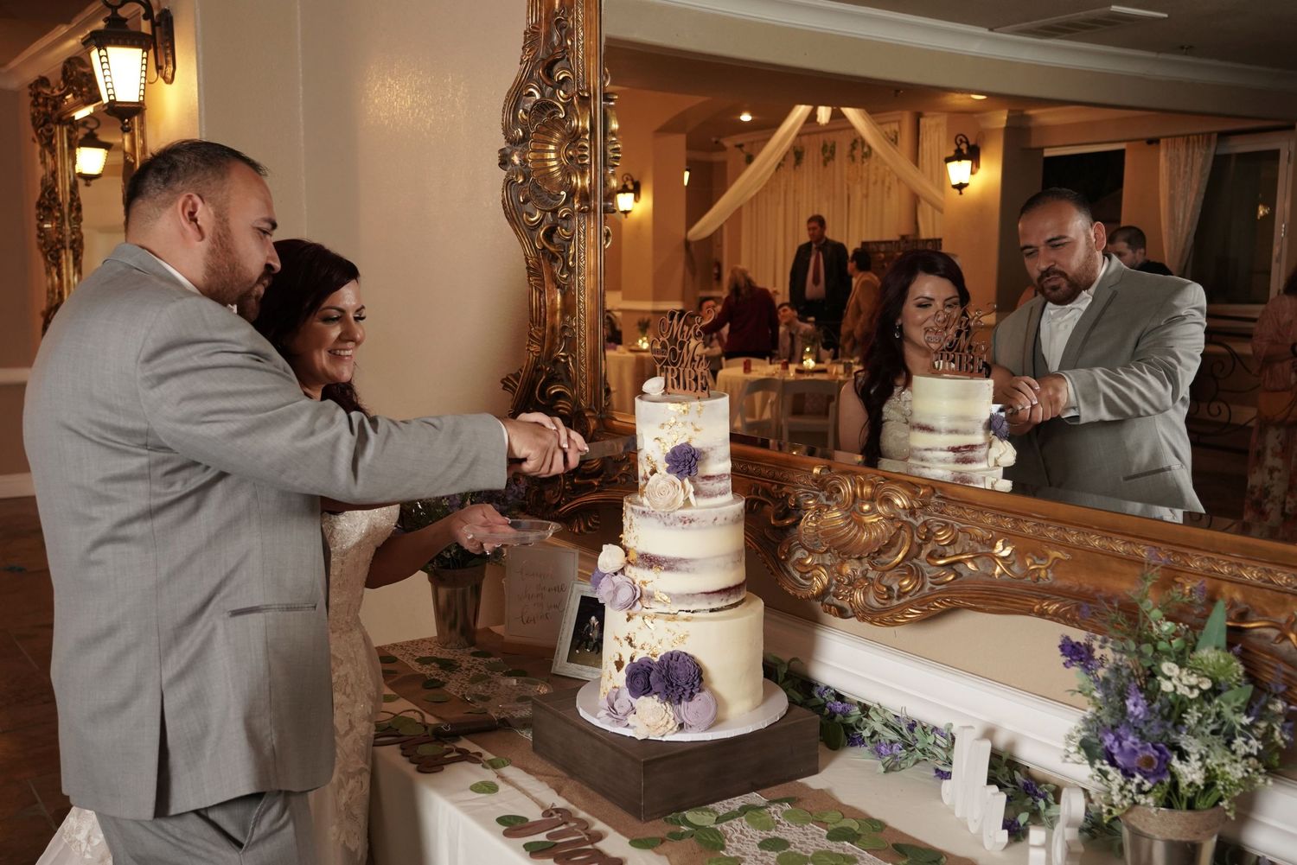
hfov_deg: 55.8
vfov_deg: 38.9
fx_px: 1225
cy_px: 432
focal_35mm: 34
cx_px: 648
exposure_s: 1/125
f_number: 2.8
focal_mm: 23
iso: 800
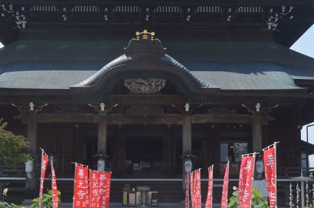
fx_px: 732
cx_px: 144
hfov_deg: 24.2
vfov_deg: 16.1
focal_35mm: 84
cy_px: 47
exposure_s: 1/400
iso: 400
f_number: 10
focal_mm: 26
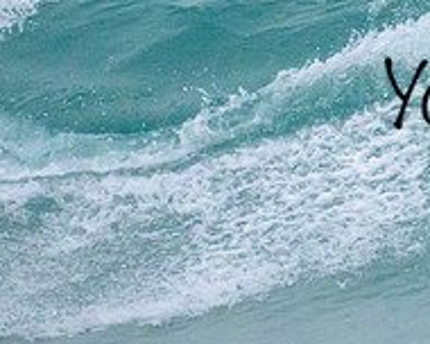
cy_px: -80
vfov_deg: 0.5
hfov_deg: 0.6
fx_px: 40012
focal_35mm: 3144
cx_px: 489
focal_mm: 800
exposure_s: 1/2000
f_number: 6.3
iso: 4500
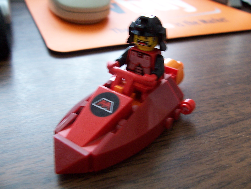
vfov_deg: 40.7
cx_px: 126
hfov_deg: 52.6
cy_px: 94
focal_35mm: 35
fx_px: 254
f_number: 2.8
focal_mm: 6
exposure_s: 1/15
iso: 140
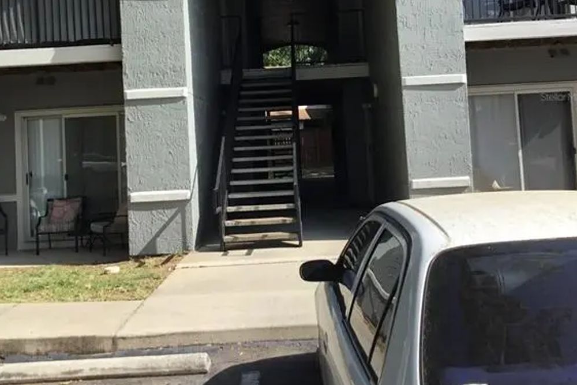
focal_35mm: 44
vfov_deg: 30.0
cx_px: 291
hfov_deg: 44.5
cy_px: 96
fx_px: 705
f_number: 2.4
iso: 25
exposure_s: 1/799
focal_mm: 3.3
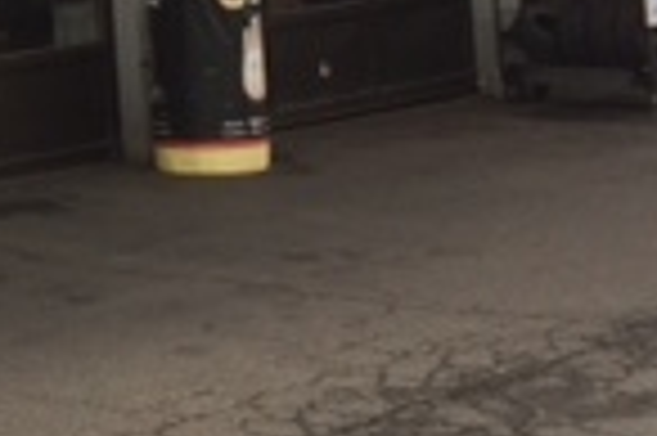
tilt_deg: +1.5
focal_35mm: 132
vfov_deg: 10.1
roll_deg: +4.0
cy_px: -148
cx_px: -171
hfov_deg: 14.9
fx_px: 2406
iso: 32
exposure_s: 1/161
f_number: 2.2
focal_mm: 4.15
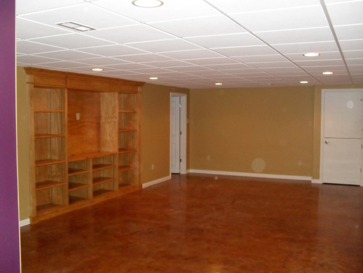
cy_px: 136
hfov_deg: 52.6
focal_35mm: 35
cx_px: 182
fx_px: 367
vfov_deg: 40.7
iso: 400
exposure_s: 1/45
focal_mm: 6.3
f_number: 3.2
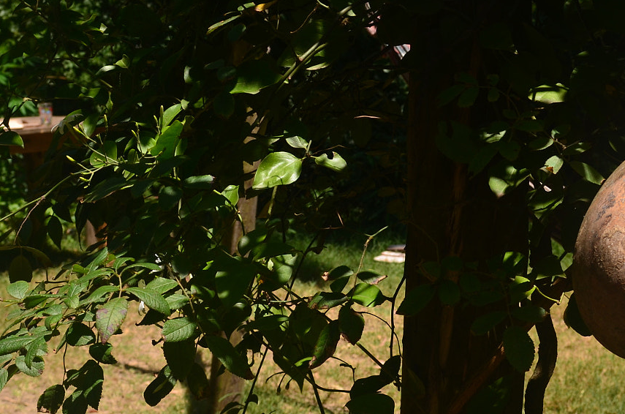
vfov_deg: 18.6
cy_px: 215
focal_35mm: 73
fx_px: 1265
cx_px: 326
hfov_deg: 27.8
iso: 140
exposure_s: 1/250
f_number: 8
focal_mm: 26
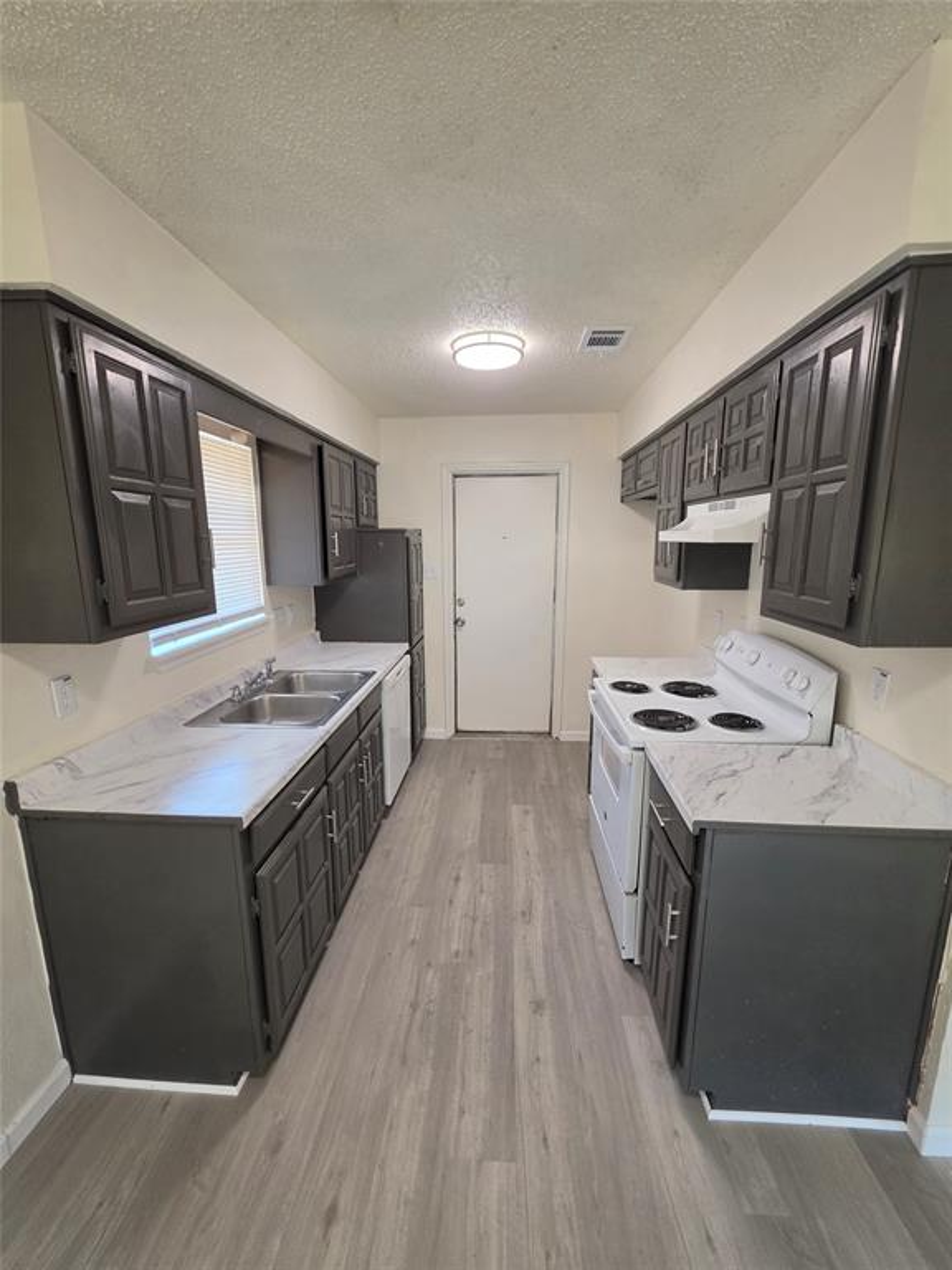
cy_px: 635
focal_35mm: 13
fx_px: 477
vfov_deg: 106.2
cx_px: 476
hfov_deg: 89.9
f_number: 1.9
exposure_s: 1/120
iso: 125
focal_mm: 2.2
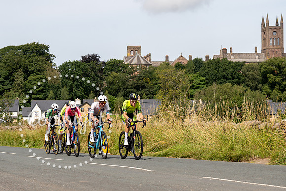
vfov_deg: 14.5
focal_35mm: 94
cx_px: 132
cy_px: 97
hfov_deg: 21.6
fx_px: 748
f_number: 4.5
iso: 100
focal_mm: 75
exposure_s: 1/800
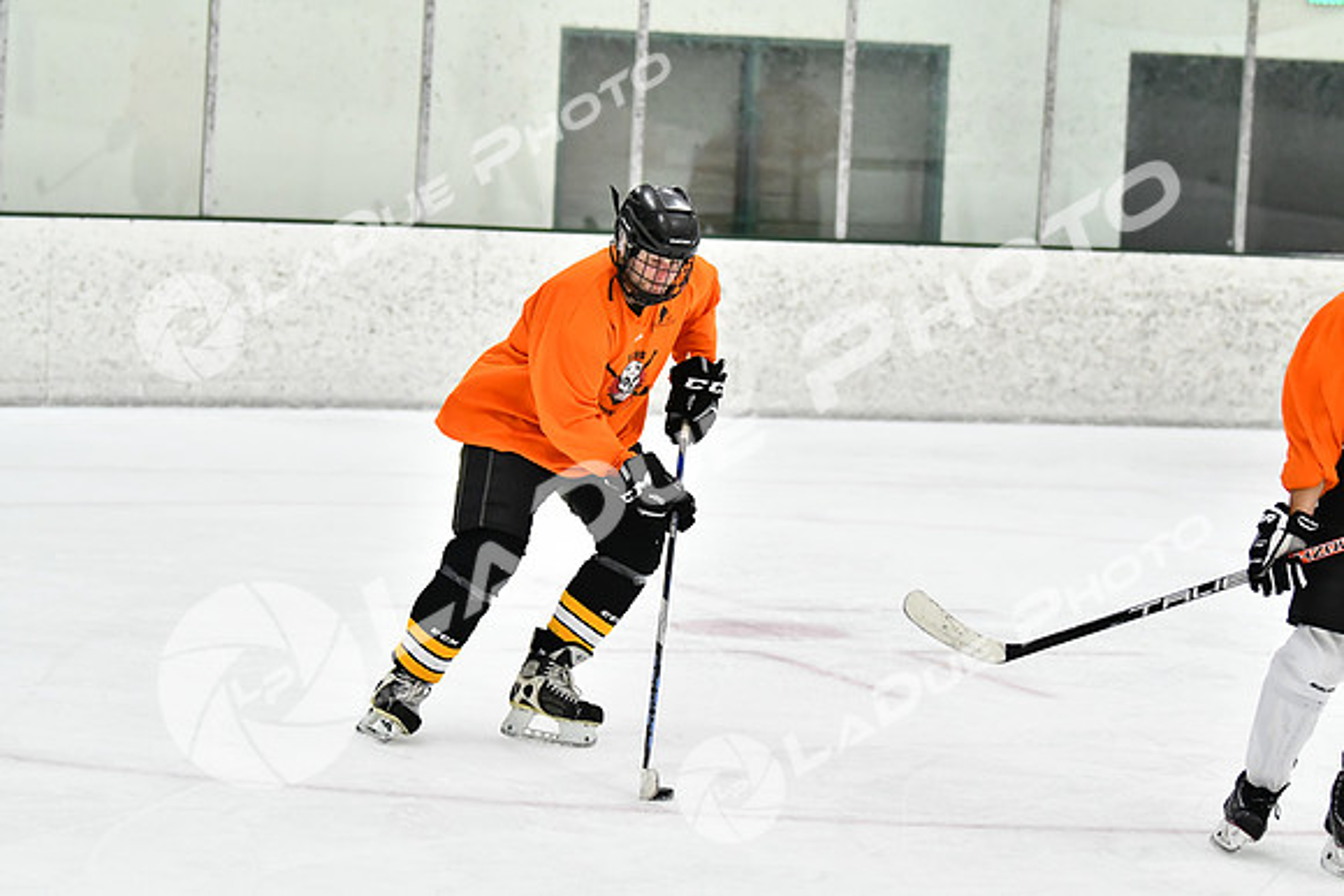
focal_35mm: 153
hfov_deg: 13.4
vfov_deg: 9.0
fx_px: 5713
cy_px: 448
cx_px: 672
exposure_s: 1/1250
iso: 5000
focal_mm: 102
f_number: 2.8
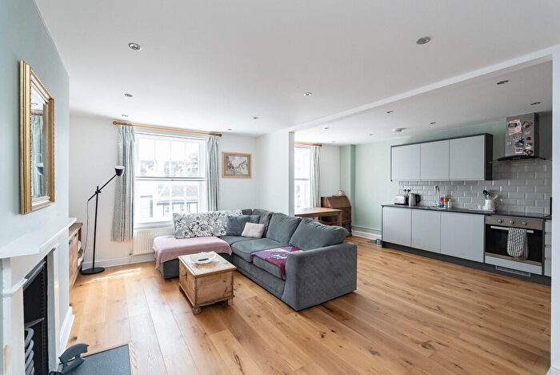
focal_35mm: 16
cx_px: 280
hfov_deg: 96.7
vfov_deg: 73.9
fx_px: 249
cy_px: 188
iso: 2000
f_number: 7.1
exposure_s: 1/200
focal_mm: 16
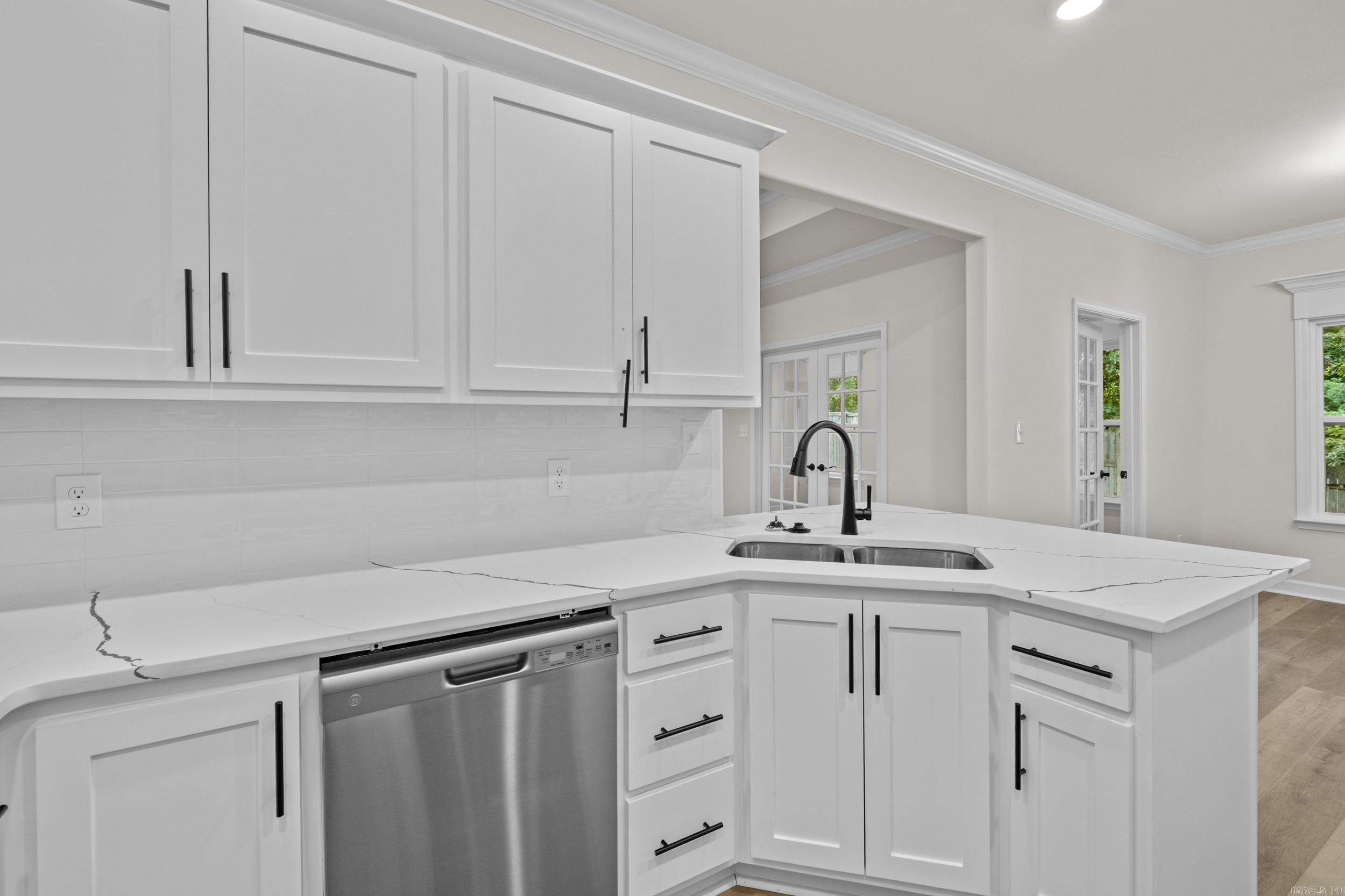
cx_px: 672
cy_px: 448
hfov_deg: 100.4
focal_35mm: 15
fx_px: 560
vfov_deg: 77.3
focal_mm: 10
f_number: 7.1
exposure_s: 1/3
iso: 400
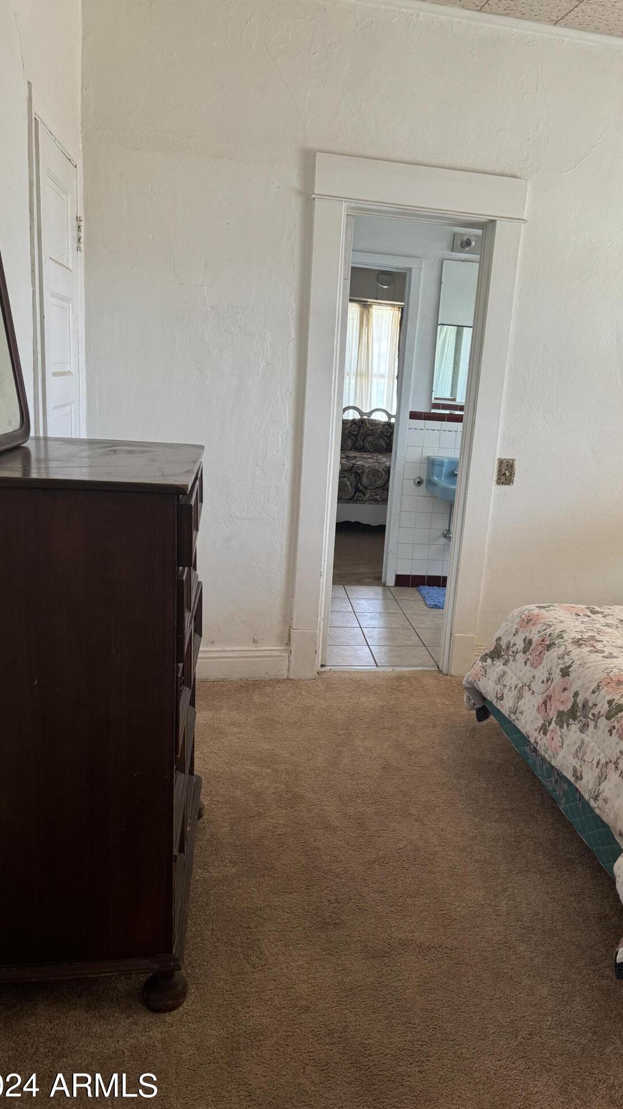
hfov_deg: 42.5
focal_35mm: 27
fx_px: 793
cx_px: 395
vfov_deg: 69.9
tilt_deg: -13.4
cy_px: 566
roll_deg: -4.6
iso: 250
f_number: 1.78
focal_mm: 6.76
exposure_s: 1/60
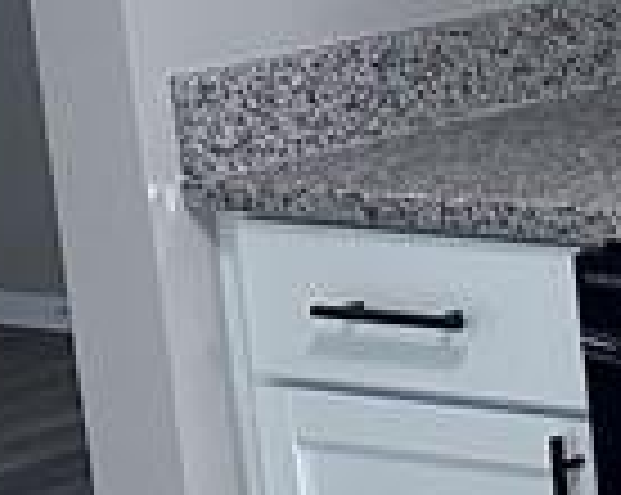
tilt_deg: -6.7
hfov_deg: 8.5
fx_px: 3193
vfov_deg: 8.8
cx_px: 2092
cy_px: -40
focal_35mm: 174
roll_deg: +2.6
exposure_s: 1/120
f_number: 1.78
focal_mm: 6.86
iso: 200
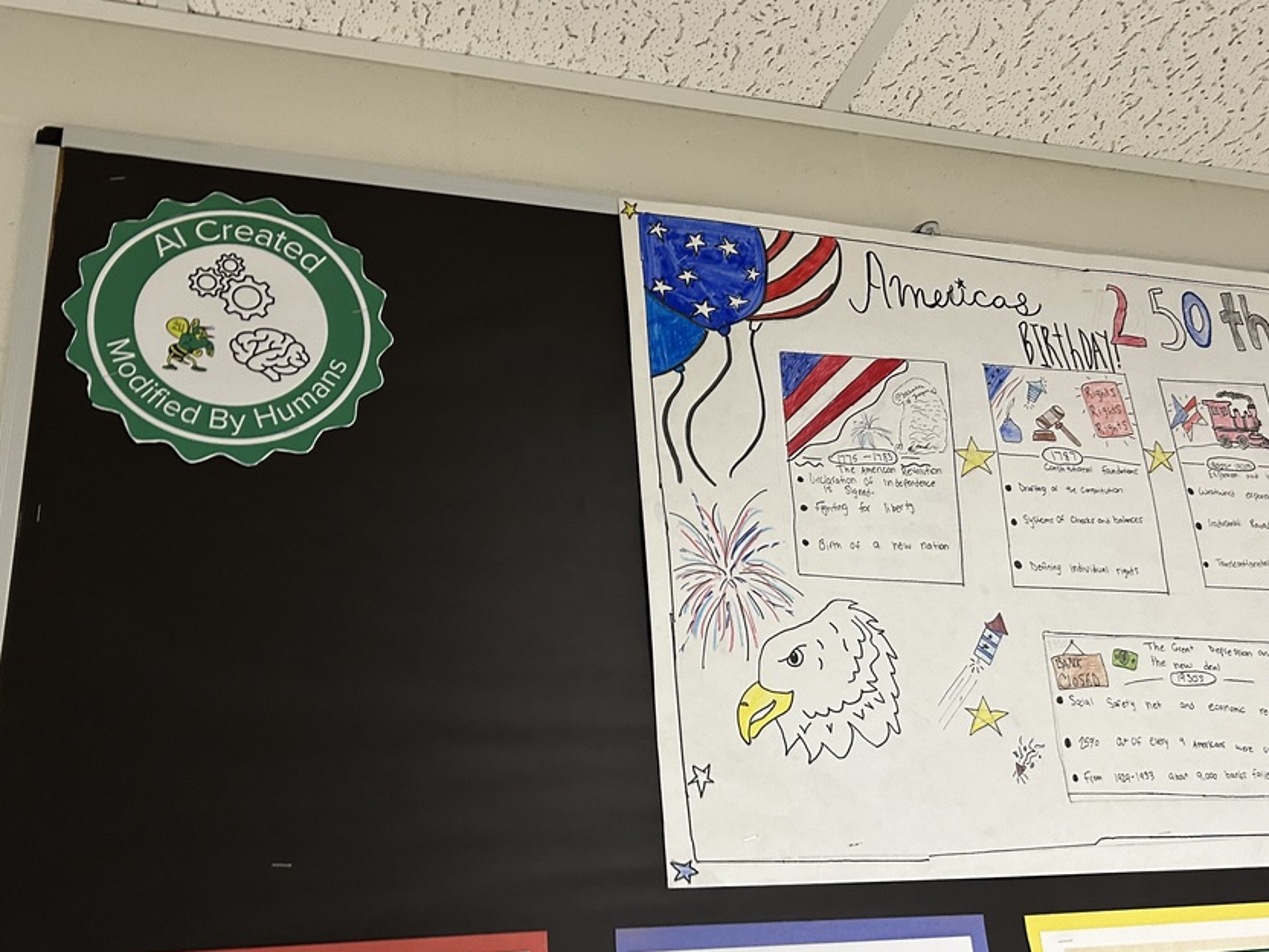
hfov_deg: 56.8
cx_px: 607
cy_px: 540
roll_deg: -0.8
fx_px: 1173
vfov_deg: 44.1
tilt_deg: +19.2
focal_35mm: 32
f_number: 1.5
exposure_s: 1/60
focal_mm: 5.7
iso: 250
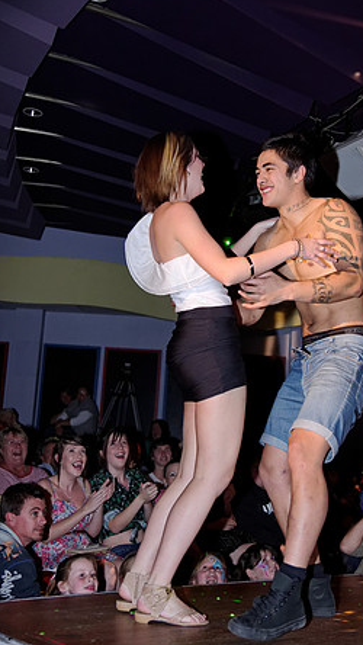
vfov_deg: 39.9
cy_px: 322
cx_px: 216
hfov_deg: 23.0
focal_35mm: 52
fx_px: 889
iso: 1250
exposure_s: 1/180
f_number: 2.8
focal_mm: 32.5
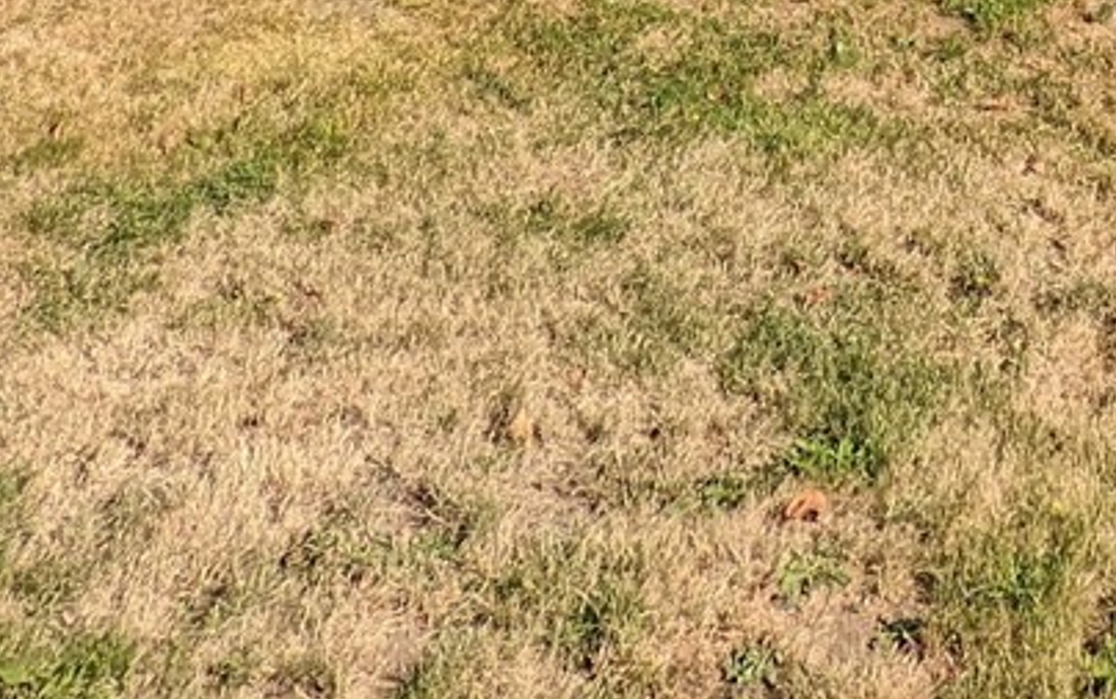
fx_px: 2039
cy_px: -955
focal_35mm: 67
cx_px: 1207
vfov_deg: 14.0
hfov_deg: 28.1
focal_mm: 2.35
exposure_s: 1/1453
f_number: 2.2
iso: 51
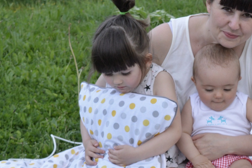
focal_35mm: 140
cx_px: 220
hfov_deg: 14.5
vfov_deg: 9.7
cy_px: 148
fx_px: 979
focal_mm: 34
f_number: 6.3
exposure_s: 1/250
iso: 400
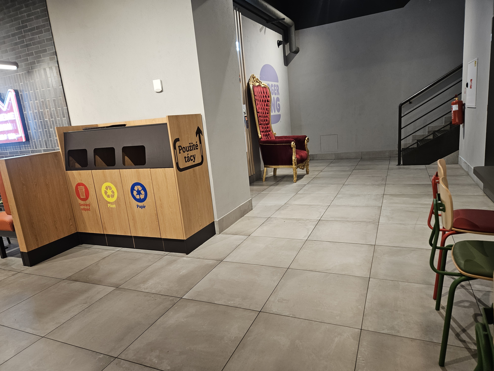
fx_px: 328
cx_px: 247
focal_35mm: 23
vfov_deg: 58.9
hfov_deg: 73.9
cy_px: 186
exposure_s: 1/100
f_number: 1.8
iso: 160
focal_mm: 5.4
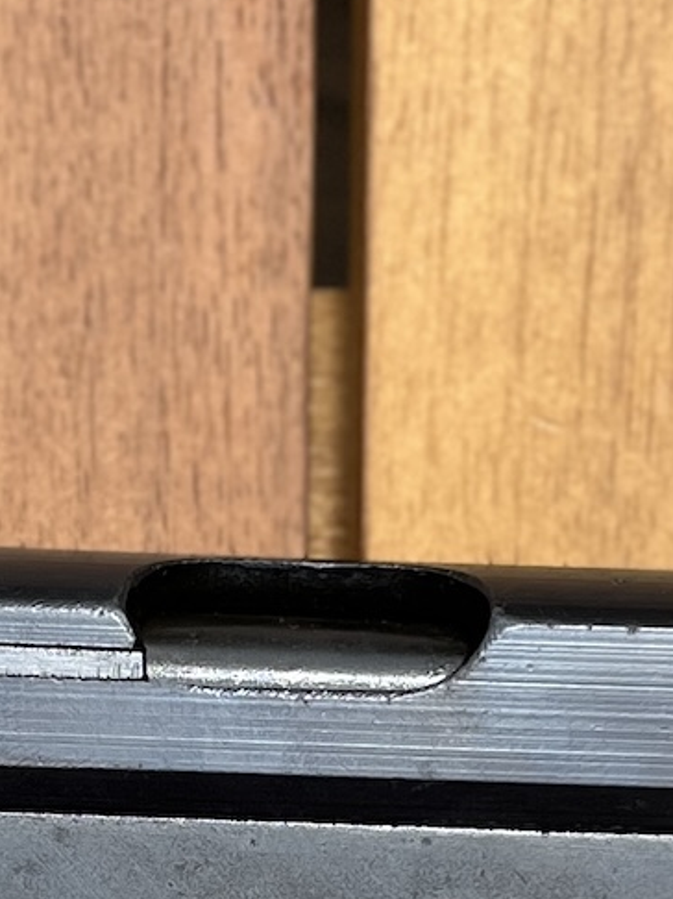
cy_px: 1467
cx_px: 163
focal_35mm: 107
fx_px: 2776
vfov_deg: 16.3
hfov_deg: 13.8
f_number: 1.6
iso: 50
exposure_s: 1/2137
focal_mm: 5.1
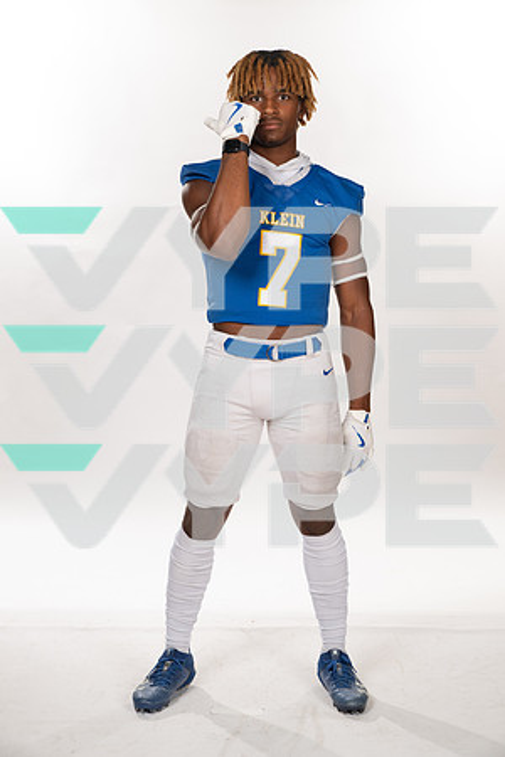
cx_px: 252
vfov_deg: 34.5
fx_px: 1220
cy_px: 378
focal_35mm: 58
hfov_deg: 23.4
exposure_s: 1/320
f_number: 7.1
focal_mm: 58
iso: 800
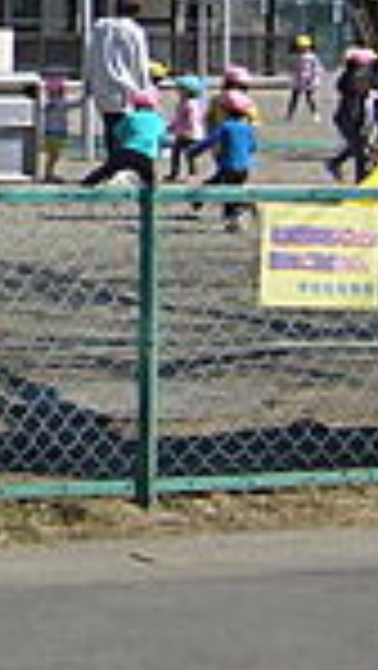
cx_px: -513
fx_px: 2739
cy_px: -49
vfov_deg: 13.7
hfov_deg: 7.4
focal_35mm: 154
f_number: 5.6
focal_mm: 5.8
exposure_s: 1/400
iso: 80
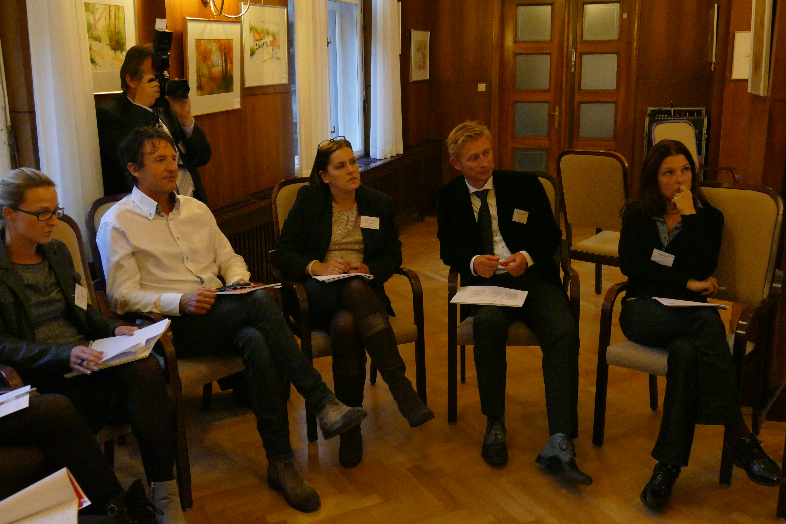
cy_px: 262
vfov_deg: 36.9
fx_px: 786
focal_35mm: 36
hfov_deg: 53.1
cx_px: 393
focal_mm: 13.16
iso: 3200
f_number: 3.1
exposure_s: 1/125
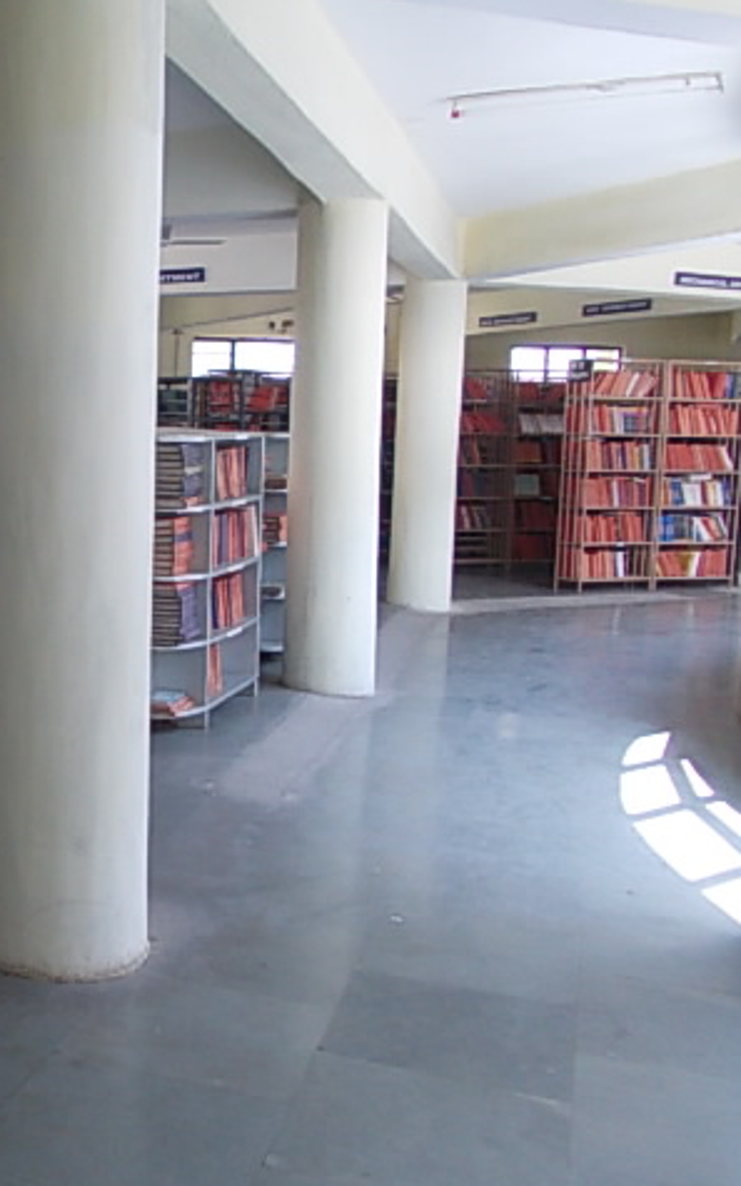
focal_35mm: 40
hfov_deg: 29.5
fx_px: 1292
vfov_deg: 49.3
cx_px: -32
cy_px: 597
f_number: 2.7
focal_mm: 4
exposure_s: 1/25
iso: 125
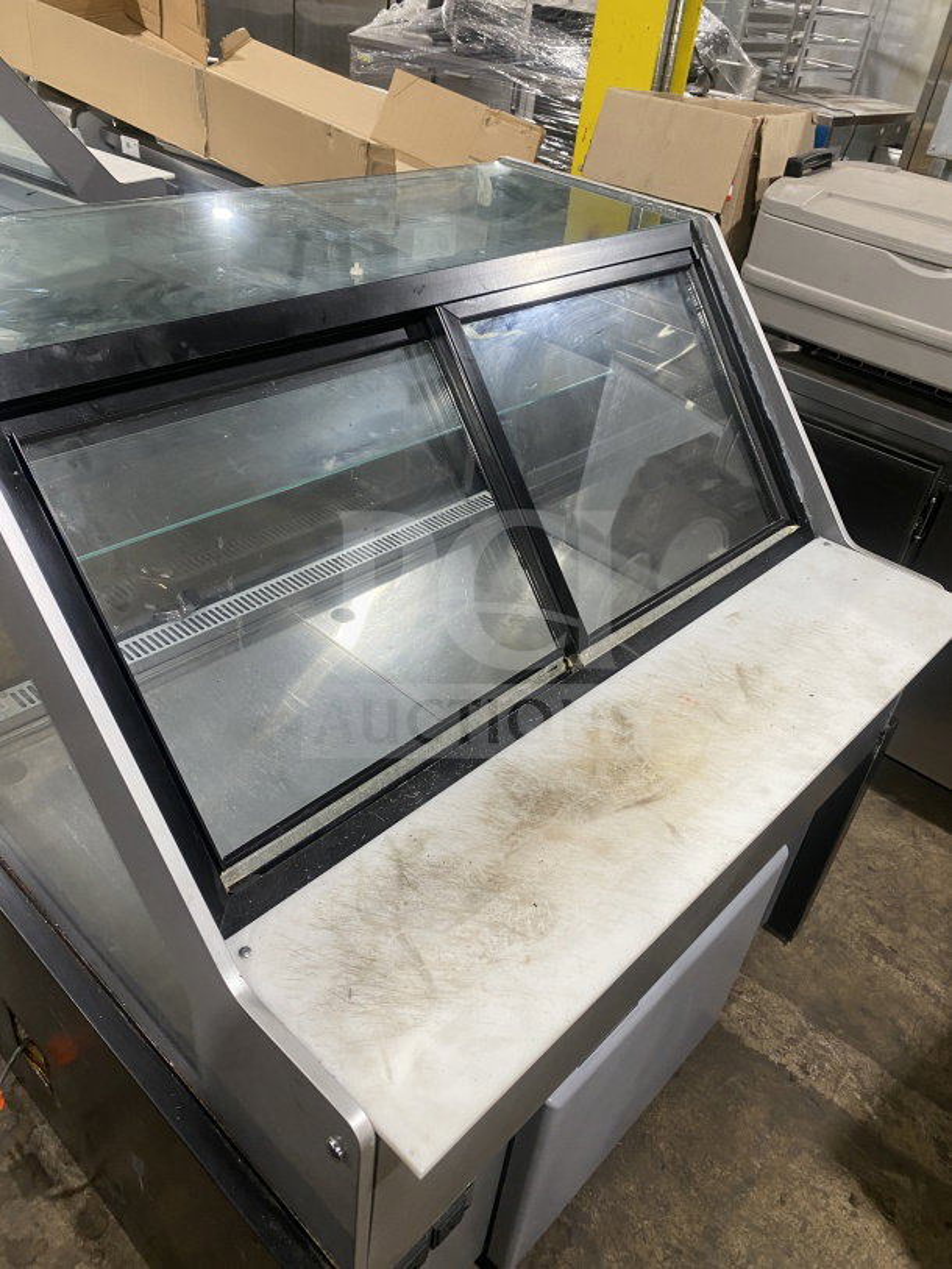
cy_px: 634
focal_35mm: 26
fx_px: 953
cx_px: 476
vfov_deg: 67.3
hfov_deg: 53.1
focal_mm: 4.25
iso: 125
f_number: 1.8
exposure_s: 1/65
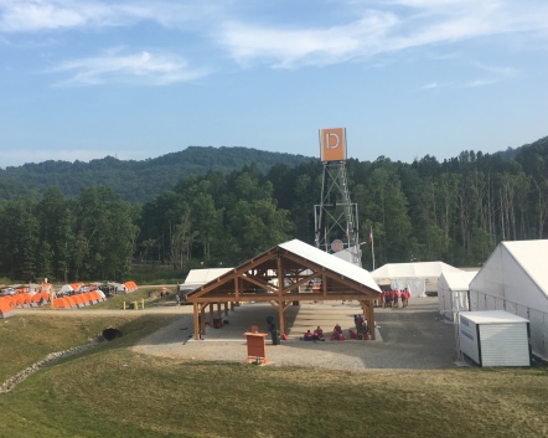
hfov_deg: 44.3
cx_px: 190
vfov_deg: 36.4
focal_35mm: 41
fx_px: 665
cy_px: 227
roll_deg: +4.7
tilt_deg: +4.2
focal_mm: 4.15
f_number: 2.2
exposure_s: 1/950
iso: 25
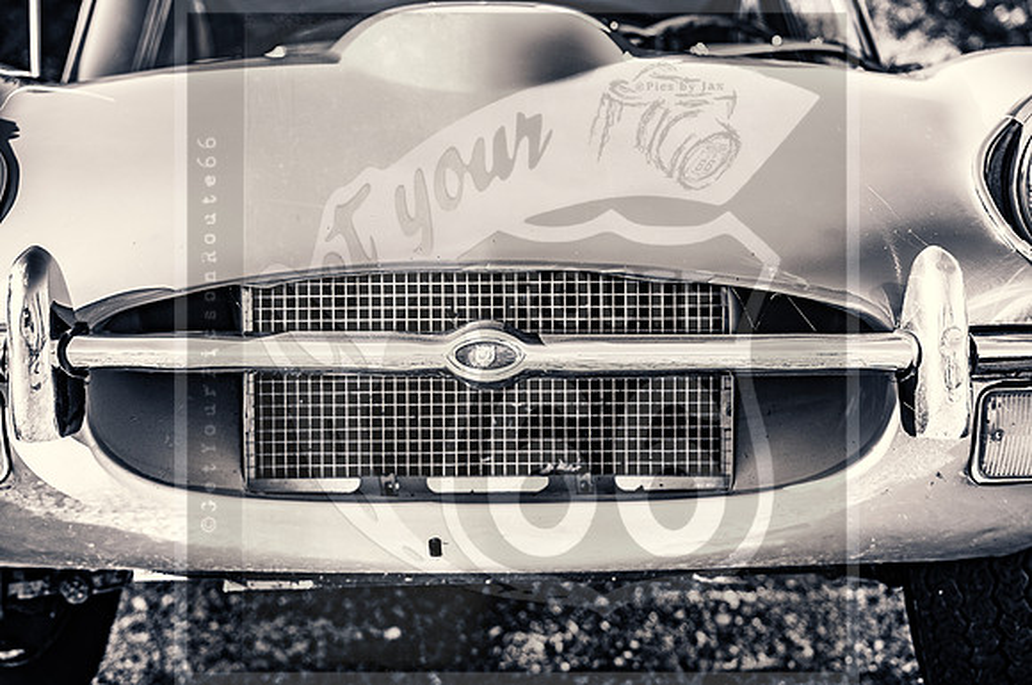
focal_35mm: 102
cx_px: 516
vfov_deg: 13.4
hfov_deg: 20.0
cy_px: 342
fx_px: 2920
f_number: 4.5
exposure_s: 1/160
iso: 160
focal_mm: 68
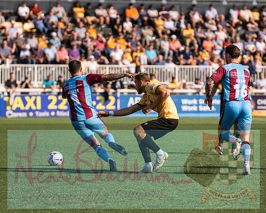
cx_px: 148
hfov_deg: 8.0
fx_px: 1907
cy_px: 98
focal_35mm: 242
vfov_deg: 6.4
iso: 200
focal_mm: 170
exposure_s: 1/3200
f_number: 2.8
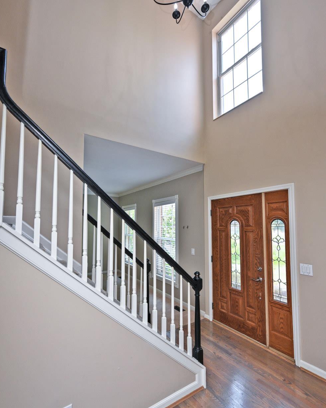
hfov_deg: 80.4
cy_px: 217
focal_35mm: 16
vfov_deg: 93.0
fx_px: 193
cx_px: 161
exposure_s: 1/125
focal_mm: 14
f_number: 5.6
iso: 200
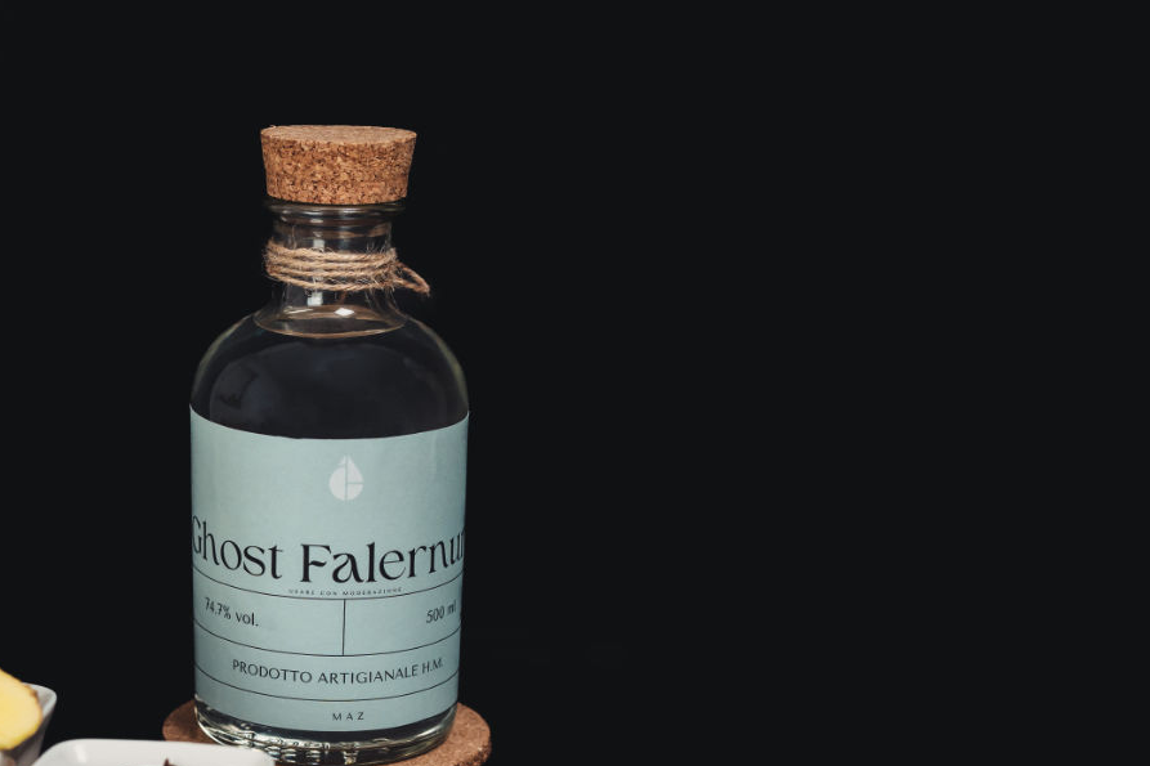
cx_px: 207
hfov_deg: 23.8
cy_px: 572
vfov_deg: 16.2
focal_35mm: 84
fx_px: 2683
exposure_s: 1/250
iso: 640
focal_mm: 50
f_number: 4
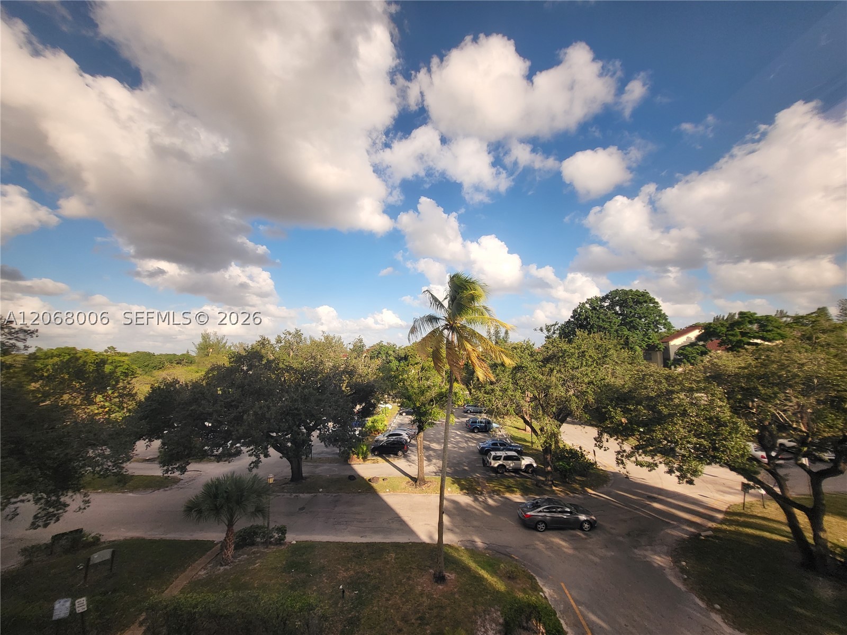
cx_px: 424
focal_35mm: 13
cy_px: 318
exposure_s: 1/120
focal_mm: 1.74
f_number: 2.2
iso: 50
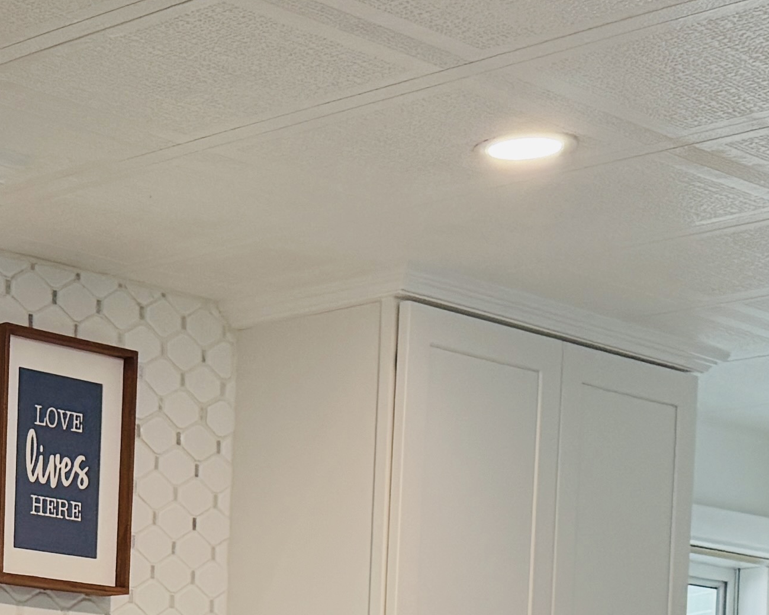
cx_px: -198
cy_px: 997
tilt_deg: -3.1
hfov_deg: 17.6
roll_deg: -0.9
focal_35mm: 103
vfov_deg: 13.8
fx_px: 2344
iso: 200
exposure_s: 1/198
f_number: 1.78
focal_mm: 6.76
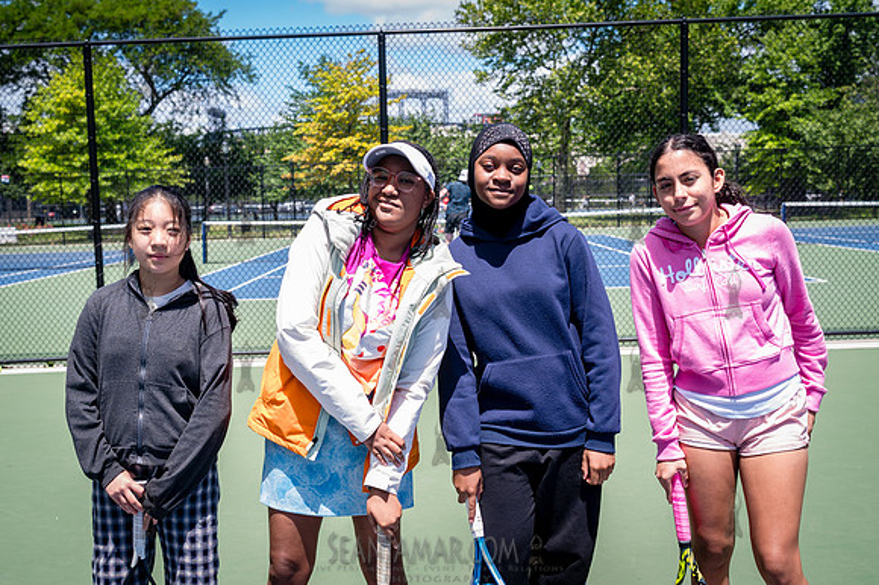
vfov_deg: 28.1
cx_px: 415
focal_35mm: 48
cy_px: 327
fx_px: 1169
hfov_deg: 41.2
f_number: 4.5
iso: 400
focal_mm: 38
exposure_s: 1/1000
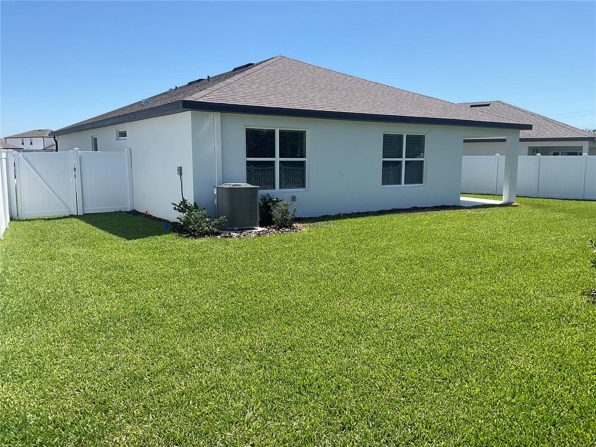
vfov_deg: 48.2
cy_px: 224
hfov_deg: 61.7
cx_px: 298
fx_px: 499
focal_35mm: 29
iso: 16
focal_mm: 3
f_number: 1.8
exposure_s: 1/1730
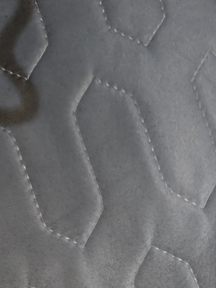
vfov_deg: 31.8
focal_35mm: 53
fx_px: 441
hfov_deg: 26.6
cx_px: 194
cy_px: 321
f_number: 1.88
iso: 2205
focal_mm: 5.56
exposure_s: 1/16.7
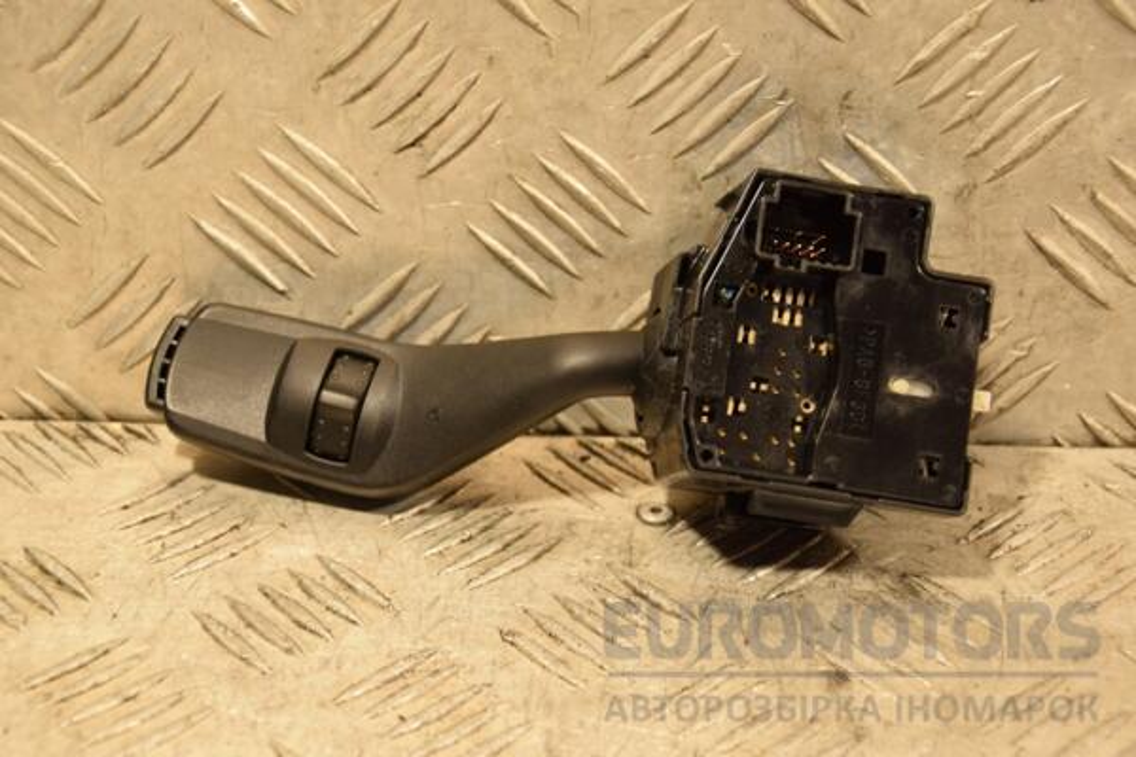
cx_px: 568
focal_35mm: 78
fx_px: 2461
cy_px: 378
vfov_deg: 17.5
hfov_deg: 26.0
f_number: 5
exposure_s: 1/100
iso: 800
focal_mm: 52
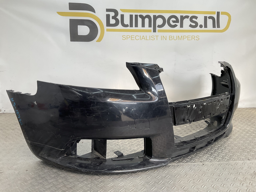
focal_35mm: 29
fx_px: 214
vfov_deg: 48.2
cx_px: 128
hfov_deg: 61.7
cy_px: 96
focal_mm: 3
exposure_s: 1/242
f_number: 1.8
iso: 16
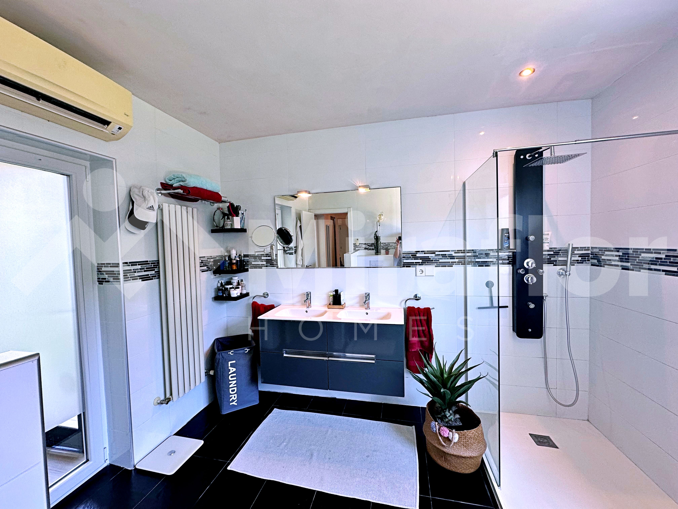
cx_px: 339
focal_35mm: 14
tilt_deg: -2.5
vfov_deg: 85.7
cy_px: 254
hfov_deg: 102.1
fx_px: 274
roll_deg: +1.9
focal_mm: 2.22
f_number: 2.2
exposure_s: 1/100
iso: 100
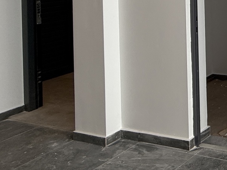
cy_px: -46
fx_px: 308
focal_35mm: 47
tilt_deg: -0.2
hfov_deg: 24.5
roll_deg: +1.6
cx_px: 381
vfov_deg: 26.6
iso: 80
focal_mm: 2.22
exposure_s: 1/99
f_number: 2.2
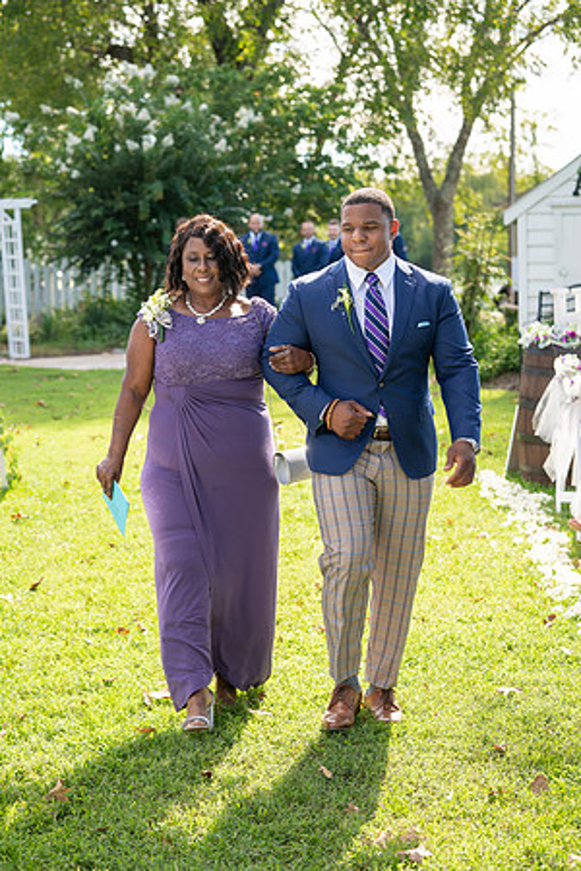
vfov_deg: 28.8
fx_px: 1694
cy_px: 436
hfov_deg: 19.5
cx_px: 290
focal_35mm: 70
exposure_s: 1/200
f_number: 4
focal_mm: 70
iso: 100
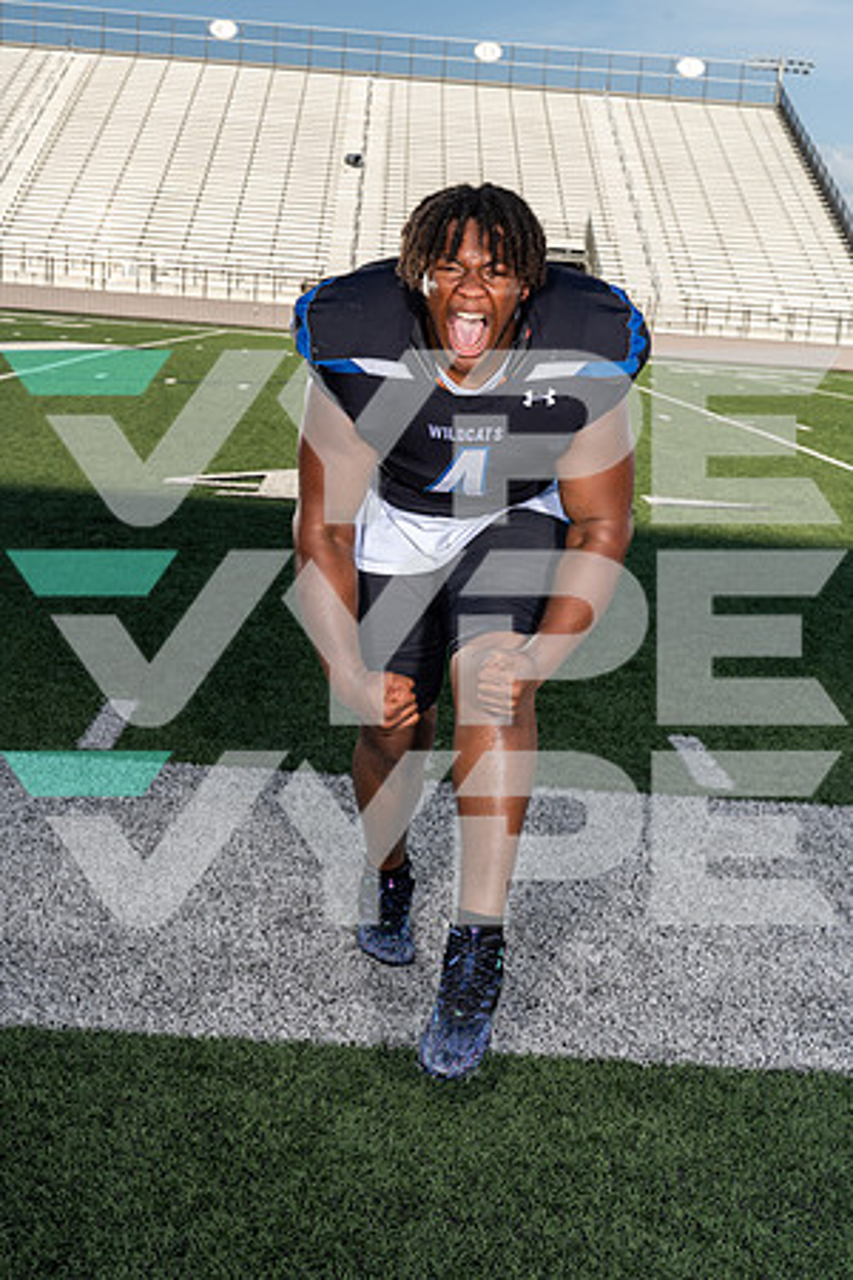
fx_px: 1670
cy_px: 640
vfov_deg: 41.9
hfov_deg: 28.6
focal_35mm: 47
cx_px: 426
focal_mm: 47
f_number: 10
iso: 160
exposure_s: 1/250
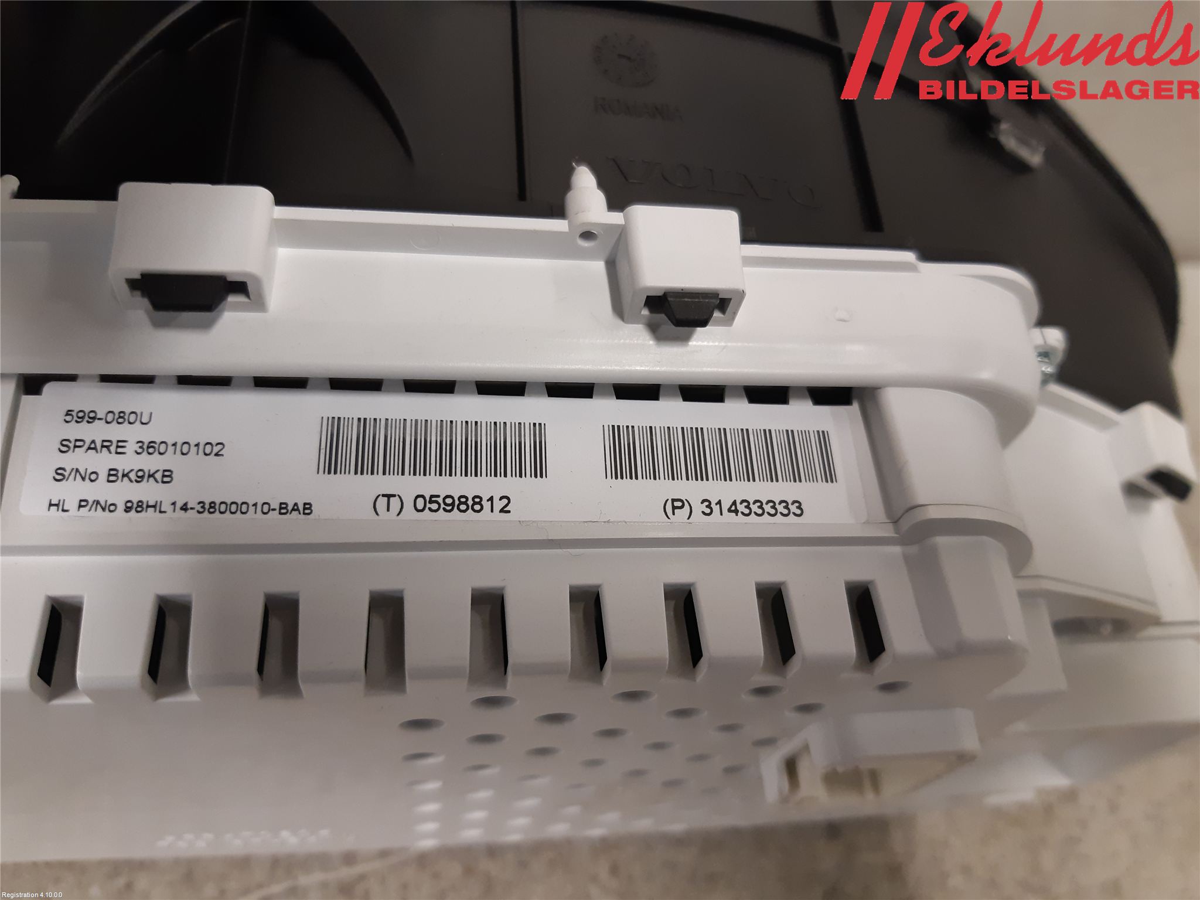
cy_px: 450
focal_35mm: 26
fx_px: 901
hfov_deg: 67.3
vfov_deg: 53.1
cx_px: 600
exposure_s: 1/50
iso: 160
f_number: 1.7
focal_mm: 3.93
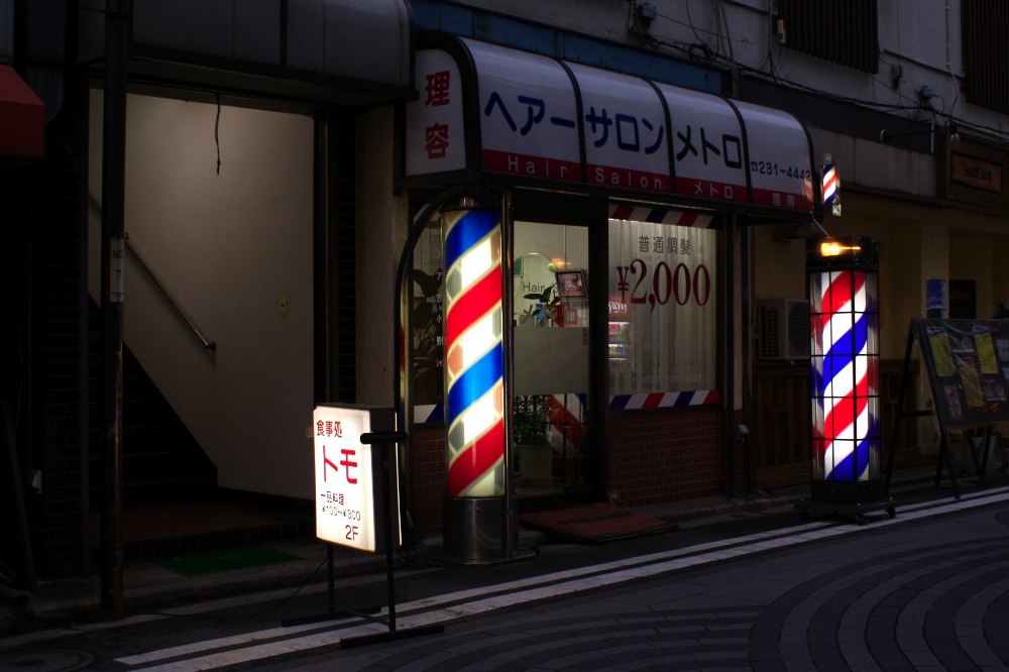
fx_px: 841
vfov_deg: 43.6
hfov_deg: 61.9
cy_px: 336
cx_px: 504
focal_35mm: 30
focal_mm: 20
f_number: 4
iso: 200
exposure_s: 1/40
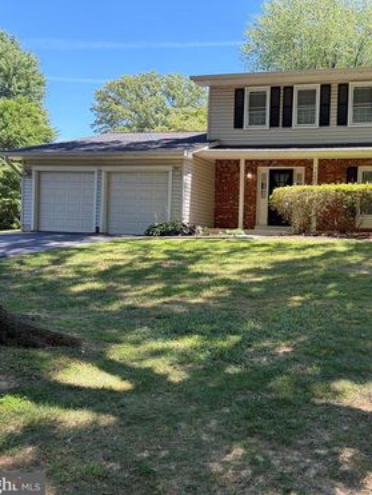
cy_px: 249
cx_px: 297
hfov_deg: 39.2
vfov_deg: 52.6
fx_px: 501
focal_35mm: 35
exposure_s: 1/326
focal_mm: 5.96
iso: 50
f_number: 1.6
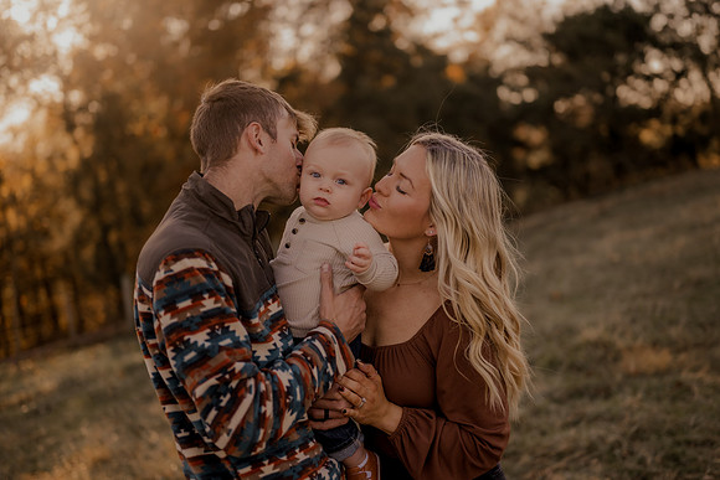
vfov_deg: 27.0
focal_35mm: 50
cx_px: 360
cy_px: 240
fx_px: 1000
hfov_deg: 39.6
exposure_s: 1/1600
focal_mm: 50
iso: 250
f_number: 1.8
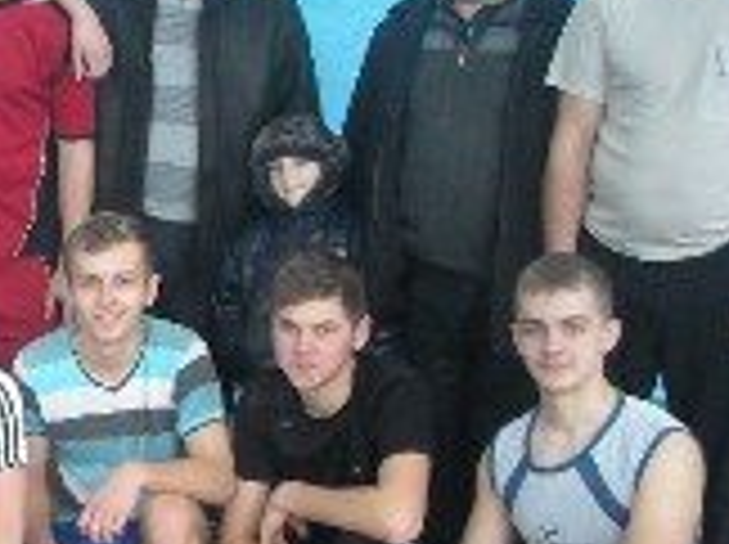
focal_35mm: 97
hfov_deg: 18.9
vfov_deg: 15.1
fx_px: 2040
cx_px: -194
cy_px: 400
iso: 400
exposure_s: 1/52
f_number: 2.8
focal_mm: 5.7
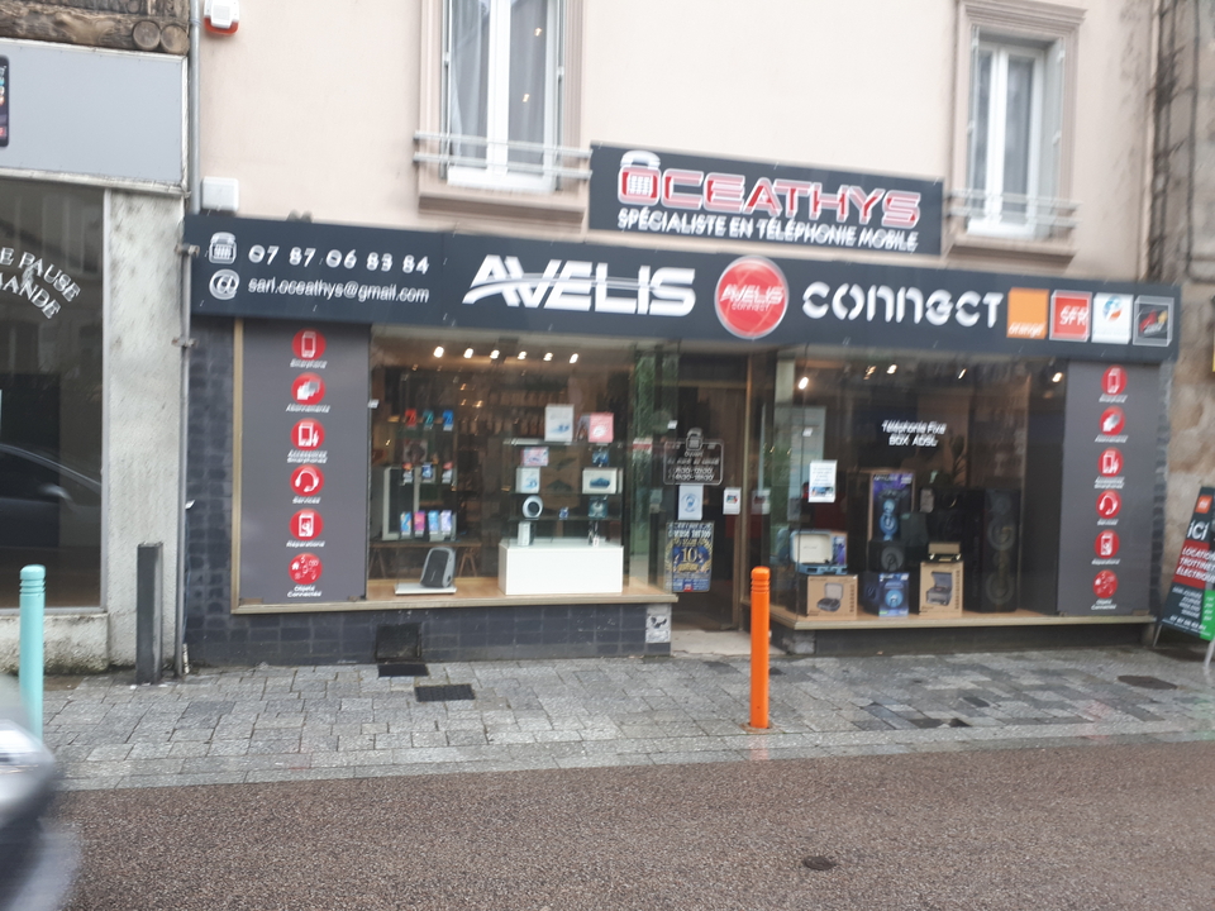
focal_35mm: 27
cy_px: 456
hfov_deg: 65.3
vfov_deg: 51.4
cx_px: 608
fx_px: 948
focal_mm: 3.6
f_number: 1.9
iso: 40
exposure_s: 1/50
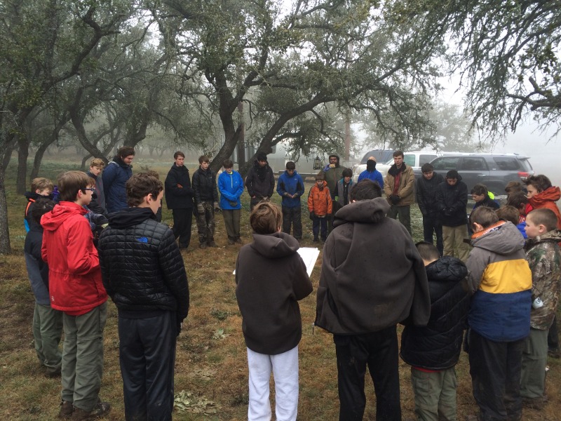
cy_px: 210
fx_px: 470
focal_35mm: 29
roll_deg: +2.2
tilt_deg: -10.9
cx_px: 280
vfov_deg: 48.2
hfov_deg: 61.7
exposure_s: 1/376
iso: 32
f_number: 2.2
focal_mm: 4.15
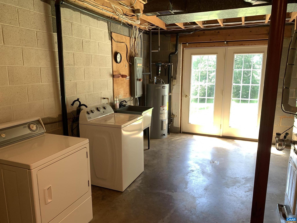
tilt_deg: -11.1
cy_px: 112
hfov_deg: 67.3
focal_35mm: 26
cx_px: 148
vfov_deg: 53.1
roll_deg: +0.2
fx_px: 223
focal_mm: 4.25
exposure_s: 1/120
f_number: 1.8
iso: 100
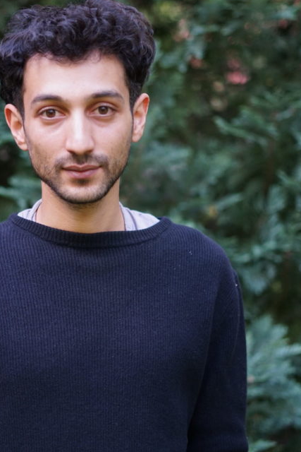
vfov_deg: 25.4
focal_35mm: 80
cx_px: 78
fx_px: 1003
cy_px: 215
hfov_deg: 17.0
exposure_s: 1/400
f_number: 1.8
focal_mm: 50
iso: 640
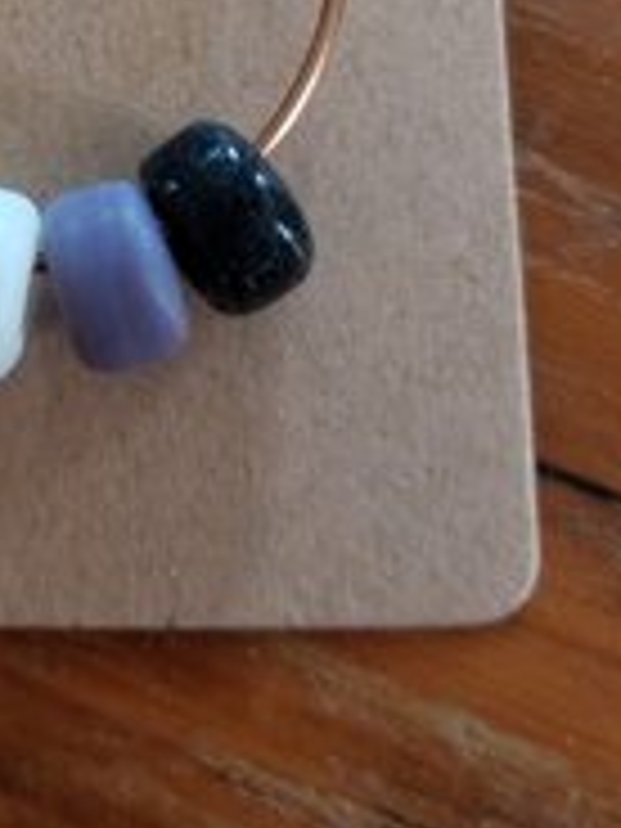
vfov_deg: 27.6
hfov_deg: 21.6
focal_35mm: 65
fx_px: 1555
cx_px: -27
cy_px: -47
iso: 250
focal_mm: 4.25
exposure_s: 1/10
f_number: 1.7
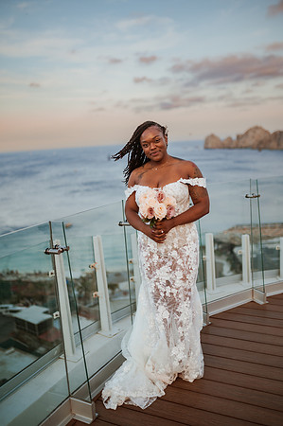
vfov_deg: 54.5
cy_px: 213
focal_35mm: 35
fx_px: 414
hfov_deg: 37.8
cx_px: 142
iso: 160
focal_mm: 35
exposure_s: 1/1600
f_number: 1.4
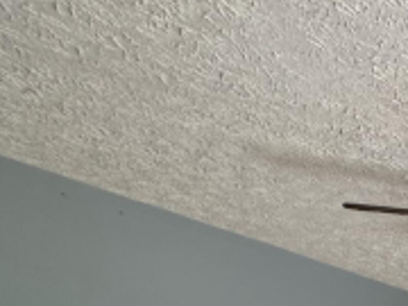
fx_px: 613
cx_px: 656
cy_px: 408
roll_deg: +0.1
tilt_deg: +3.1
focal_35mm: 52
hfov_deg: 24.9
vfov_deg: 24.2
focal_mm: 2.22
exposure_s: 1/99
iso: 320
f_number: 2.2
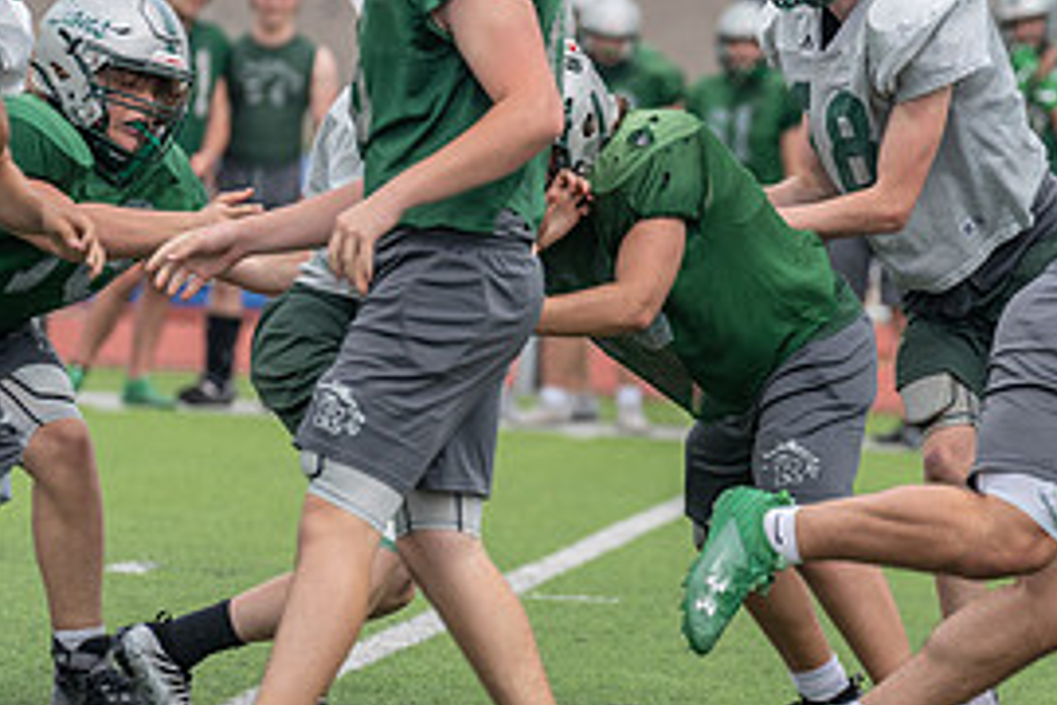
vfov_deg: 3.2
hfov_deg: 4.8
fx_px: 12624
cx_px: 689
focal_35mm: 430
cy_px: 245
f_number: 4
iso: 250
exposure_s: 1/1250
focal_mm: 200
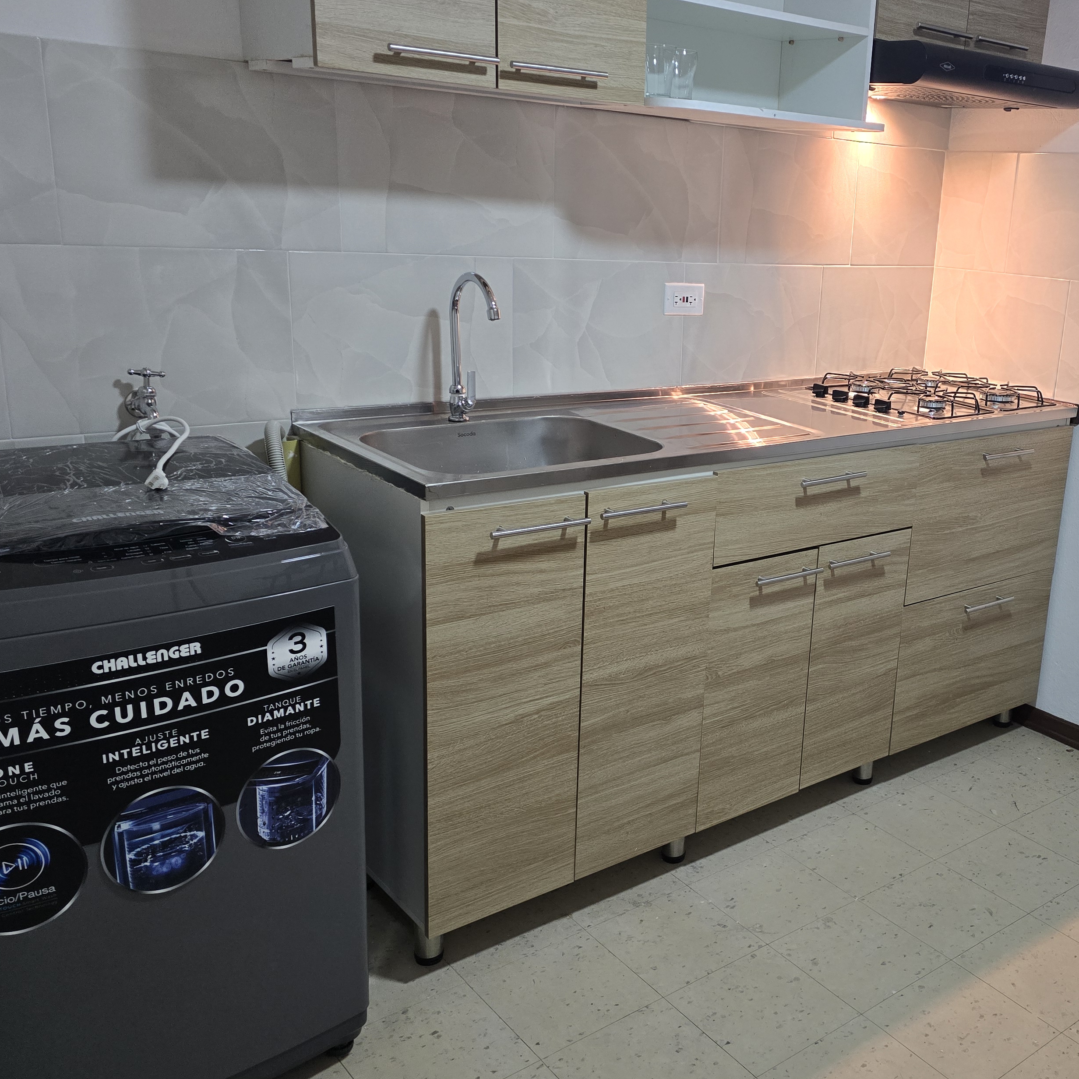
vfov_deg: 49.7
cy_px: 549
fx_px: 1164
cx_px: 779
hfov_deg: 48.3
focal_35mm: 33
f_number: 1.7
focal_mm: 6.3
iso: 400
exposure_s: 1/120
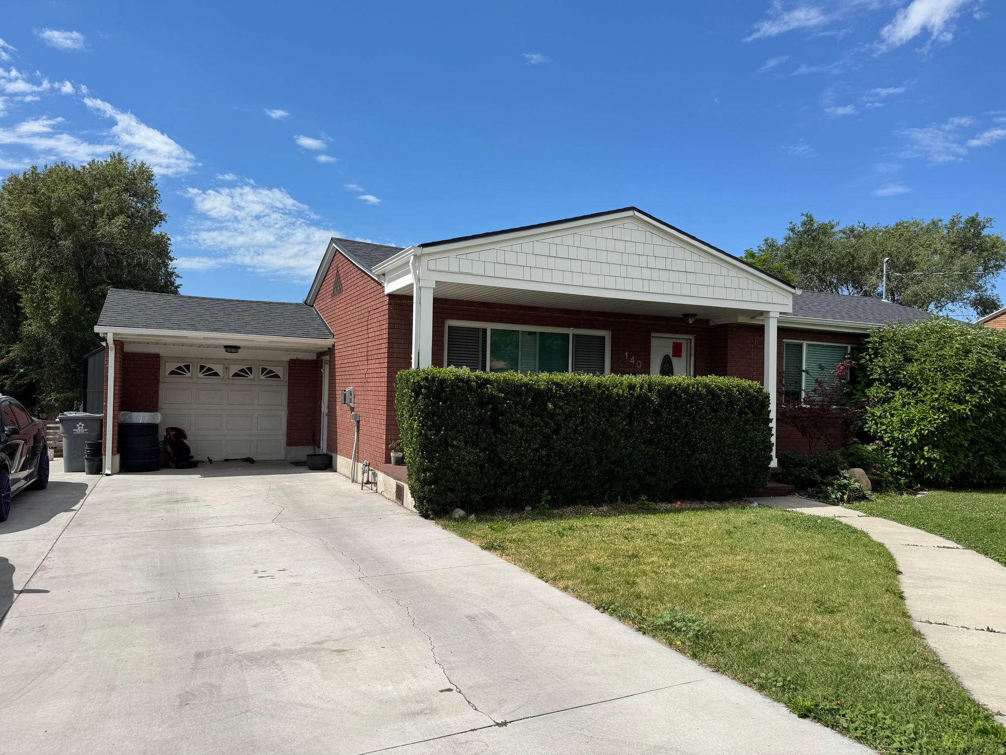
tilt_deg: +0.4
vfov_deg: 56.8
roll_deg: -1.3
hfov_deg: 71.6
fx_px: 697
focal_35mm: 24
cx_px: 503
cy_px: 378
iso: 80
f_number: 1.78
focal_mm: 6.76
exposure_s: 1/7092
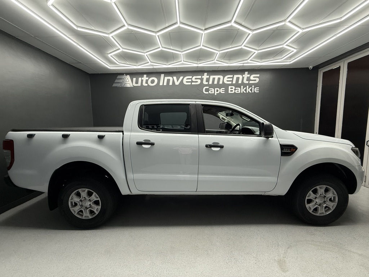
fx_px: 149
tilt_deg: -5.4
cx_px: 184
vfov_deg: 85.7
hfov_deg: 102.1
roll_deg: +0.9
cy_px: 138
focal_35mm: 14
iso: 160
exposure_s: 1/100
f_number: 2.2
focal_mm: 2.22
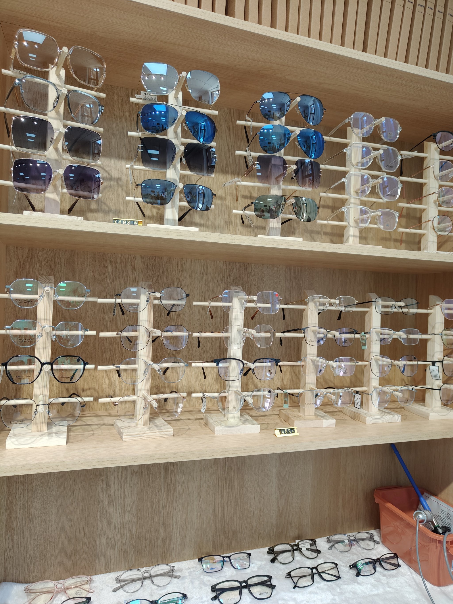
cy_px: 302
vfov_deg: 71.6
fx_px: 419
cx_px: 226
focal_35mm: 24
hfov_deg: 56.8
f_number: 1.8
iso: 80
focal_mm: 5.59
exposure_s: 1/120
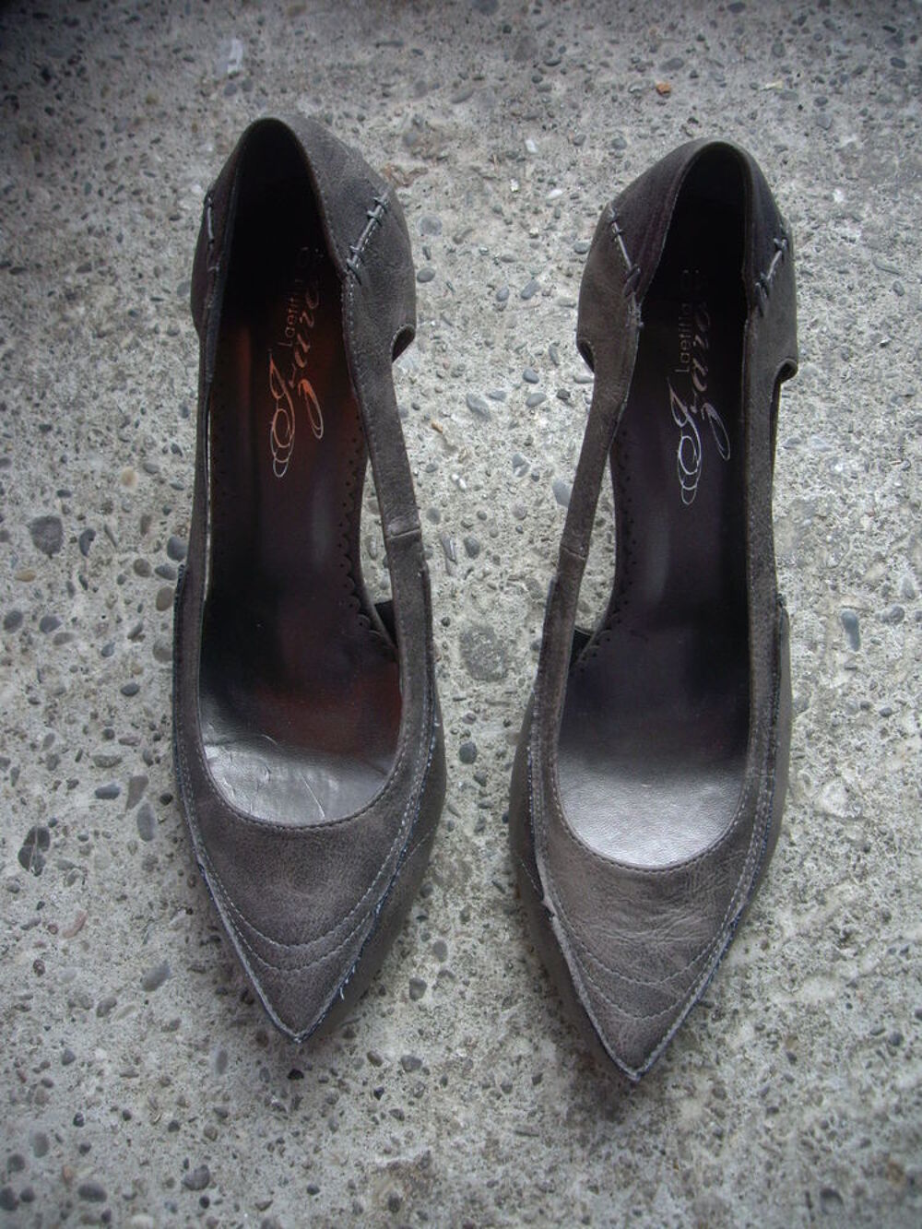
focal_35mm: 38
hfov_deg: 37.7
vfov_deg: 49.0
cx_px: 461
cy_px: 614
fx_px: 1349
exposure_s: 1/60
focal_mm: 6.2
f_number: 2.7
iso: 64
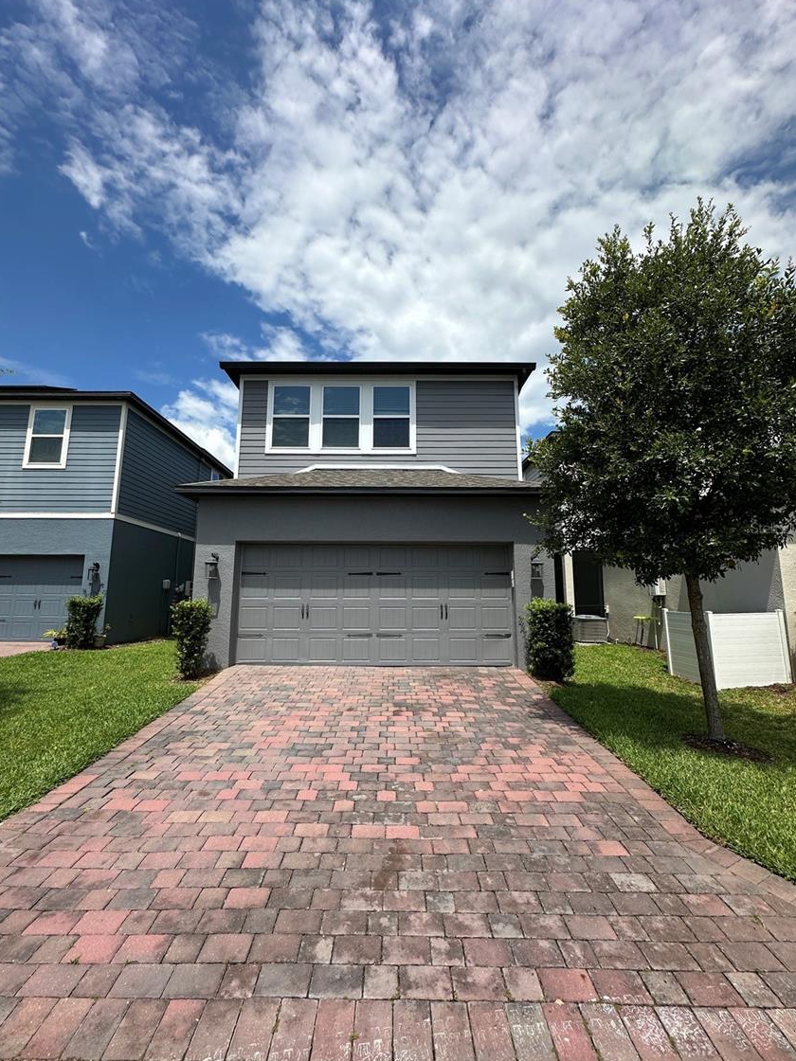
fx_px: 460
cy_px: 528
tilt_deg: +9.1
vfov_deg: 98.2
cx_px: 391
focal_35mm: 15
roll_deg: -1.8
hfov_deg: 81.7
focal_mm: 2.22
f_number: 2.2
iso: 50
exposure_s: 1/3205
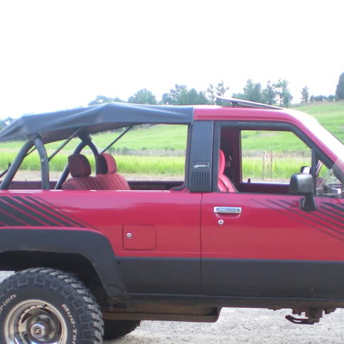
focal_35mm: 71
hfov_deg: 24.3
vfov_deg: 24.0
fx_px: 798
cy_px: 264
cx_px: 216
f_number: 3.1
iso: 127
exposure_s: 1/156
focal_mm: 6.3
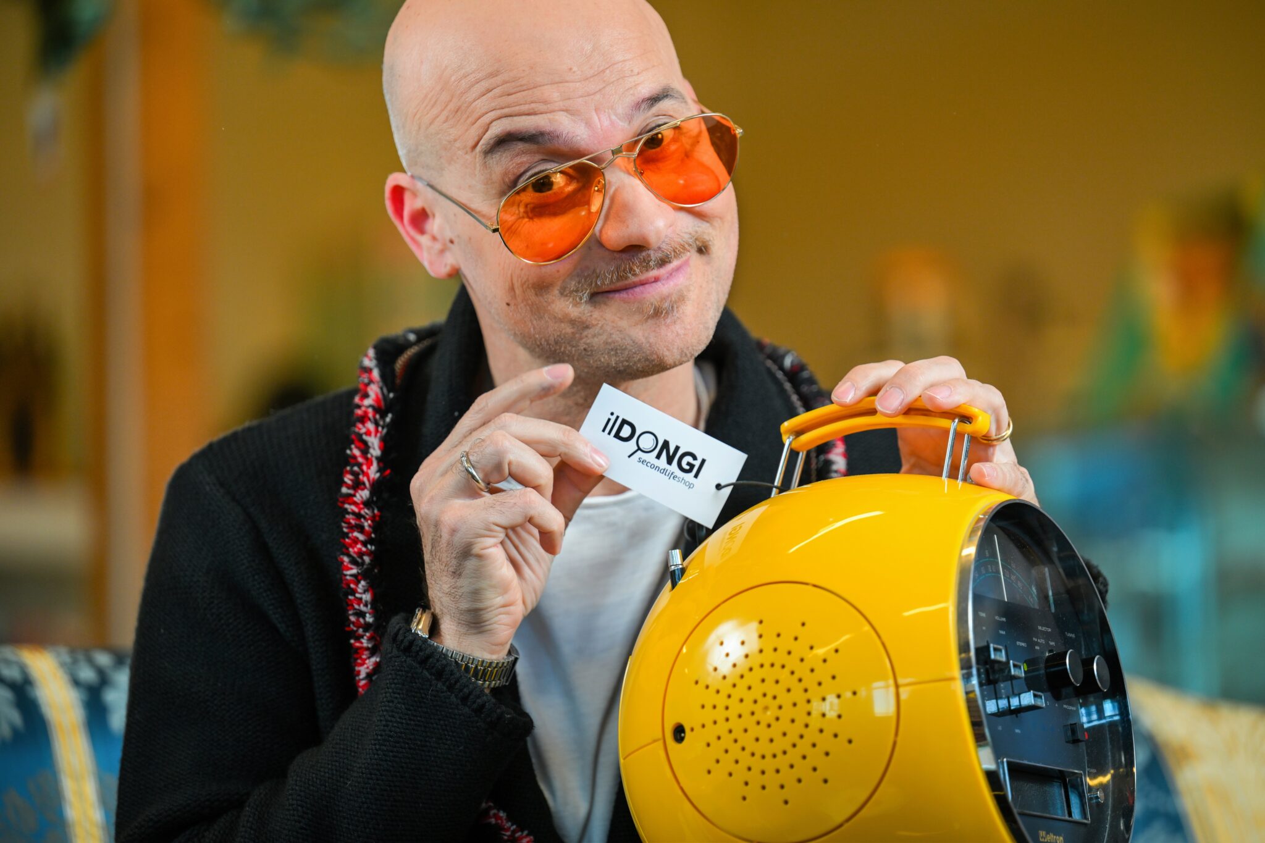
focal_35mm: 145
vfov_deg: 9.5
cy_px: 422
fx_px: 5094
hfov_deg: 14.2
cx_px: 632
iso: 250
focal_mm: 145
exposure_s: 1/160
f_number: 2.8
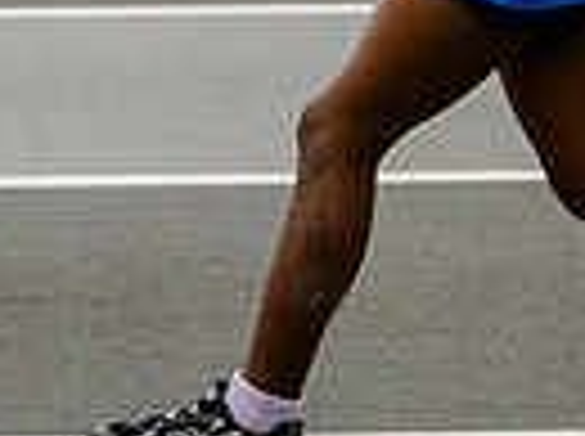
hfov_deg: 7.4
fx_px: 4538
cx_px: 477
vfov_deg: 5.5
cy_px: -192
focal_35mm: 269
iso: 6400
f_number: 4
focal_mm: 55
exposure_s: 1/1000
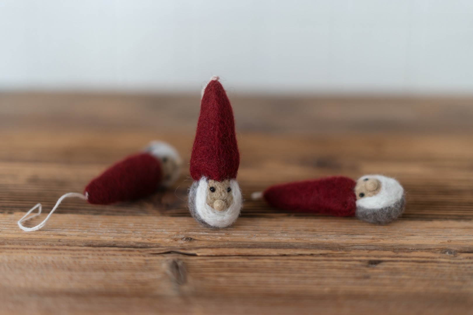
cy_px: 158
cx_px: 236
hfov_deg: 39.6
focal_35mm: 50
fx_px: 657
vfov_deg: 27.0
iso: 250
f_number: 1.8
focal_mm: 50
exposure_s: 1/400
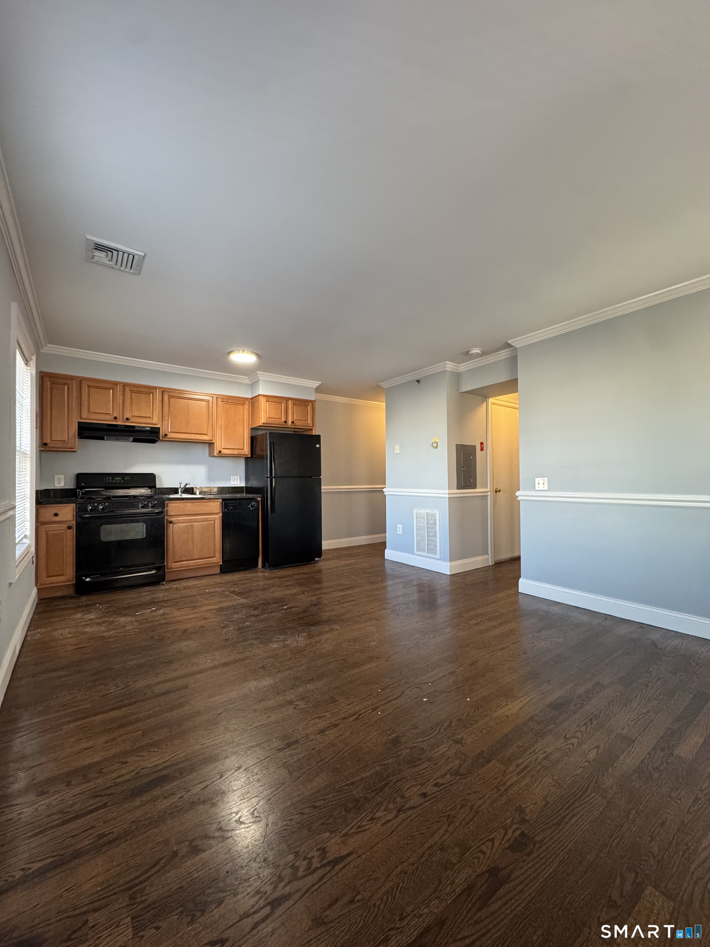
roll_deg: +0.6
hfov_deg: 85.7
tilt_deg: +1.1
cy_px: 474
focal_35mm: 14
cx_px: 355
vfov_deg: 102.1
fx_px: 383
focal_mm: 2.22
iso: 320
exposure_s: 1/60
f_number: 2.2
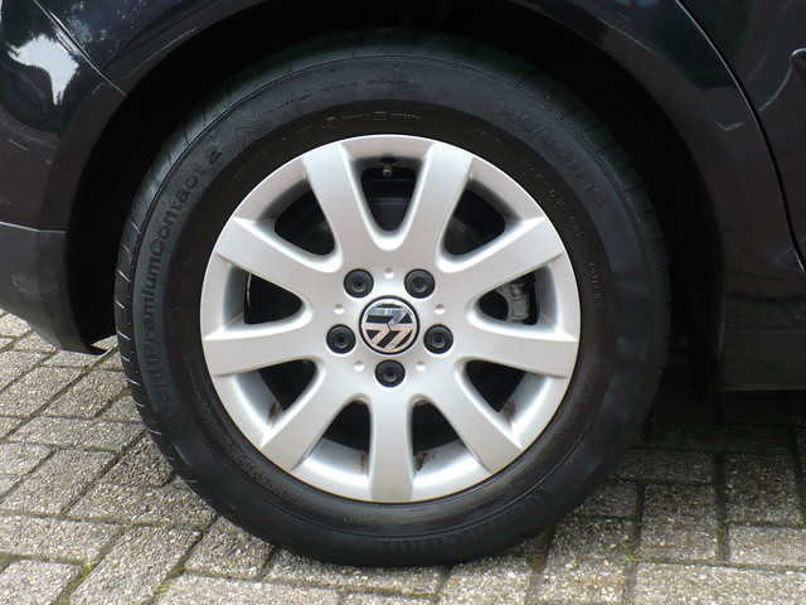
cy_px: 302
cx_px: 403
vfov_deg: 28.6
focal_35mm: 51
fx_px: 1187
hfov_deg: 37.5
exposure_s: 1/200
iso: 100
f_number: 2.8
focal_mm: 6.1
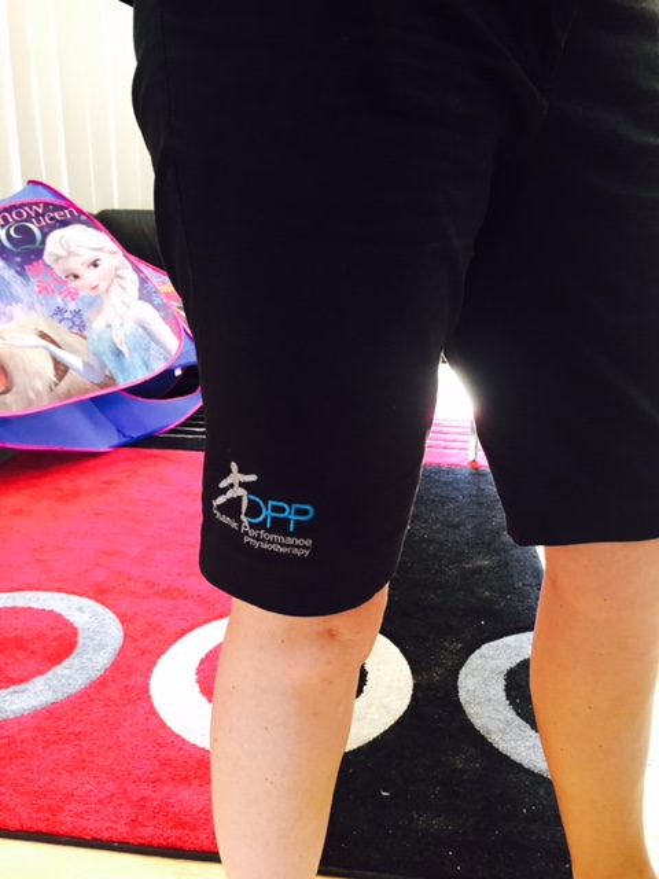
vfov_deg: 61.7
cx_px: 330
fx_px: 736
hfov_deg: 48.2
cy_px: 440
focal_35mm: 29
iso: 125
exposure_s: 1/30
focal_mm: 4.15
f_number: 2.2
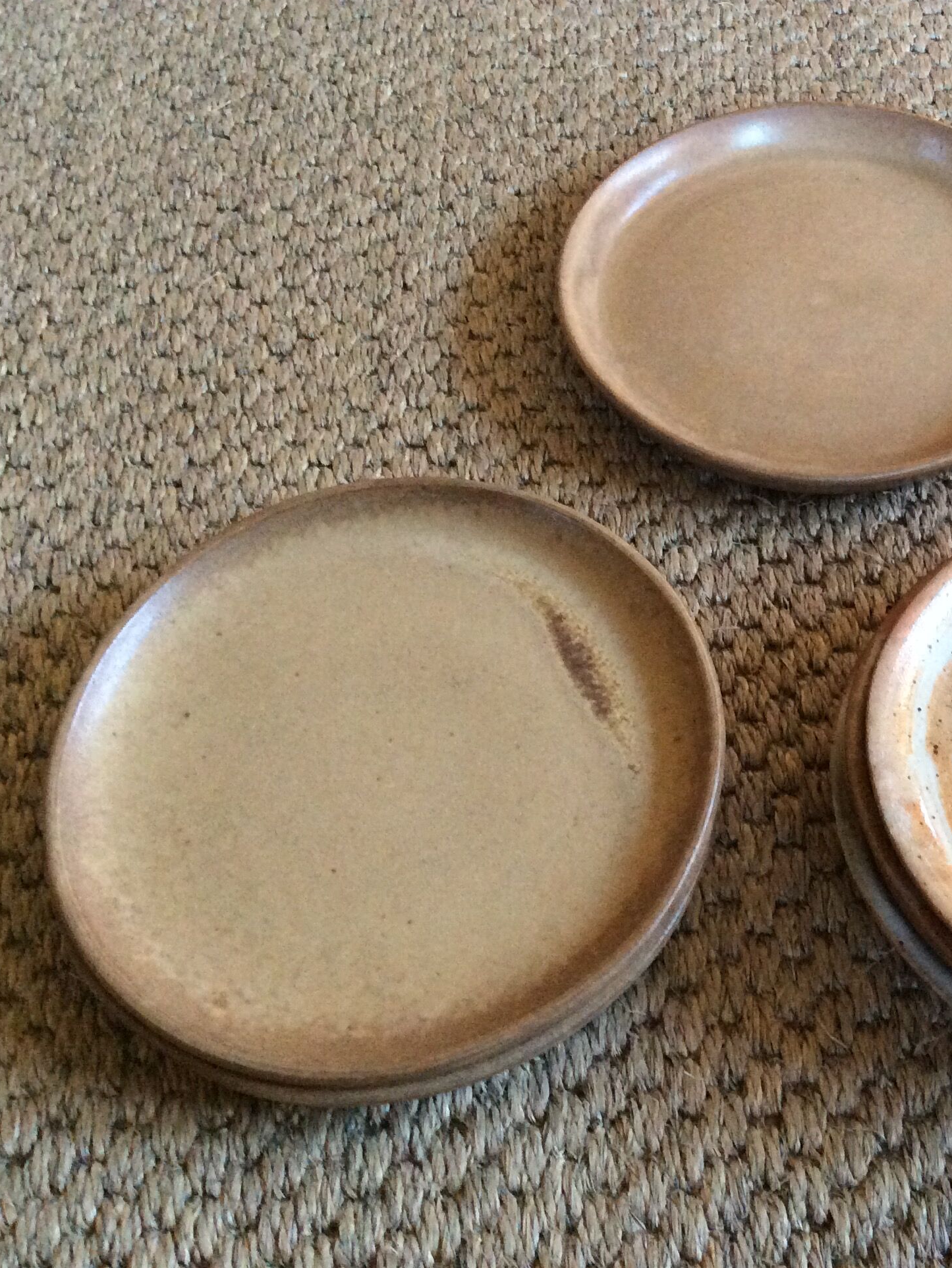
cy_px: 633
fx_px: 1576
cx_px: 725
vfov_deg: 43.8
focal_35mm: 43
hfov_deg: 32.9
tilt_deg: -55.8
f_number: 2.4
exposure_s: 1/20
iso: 250
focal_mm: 3.3
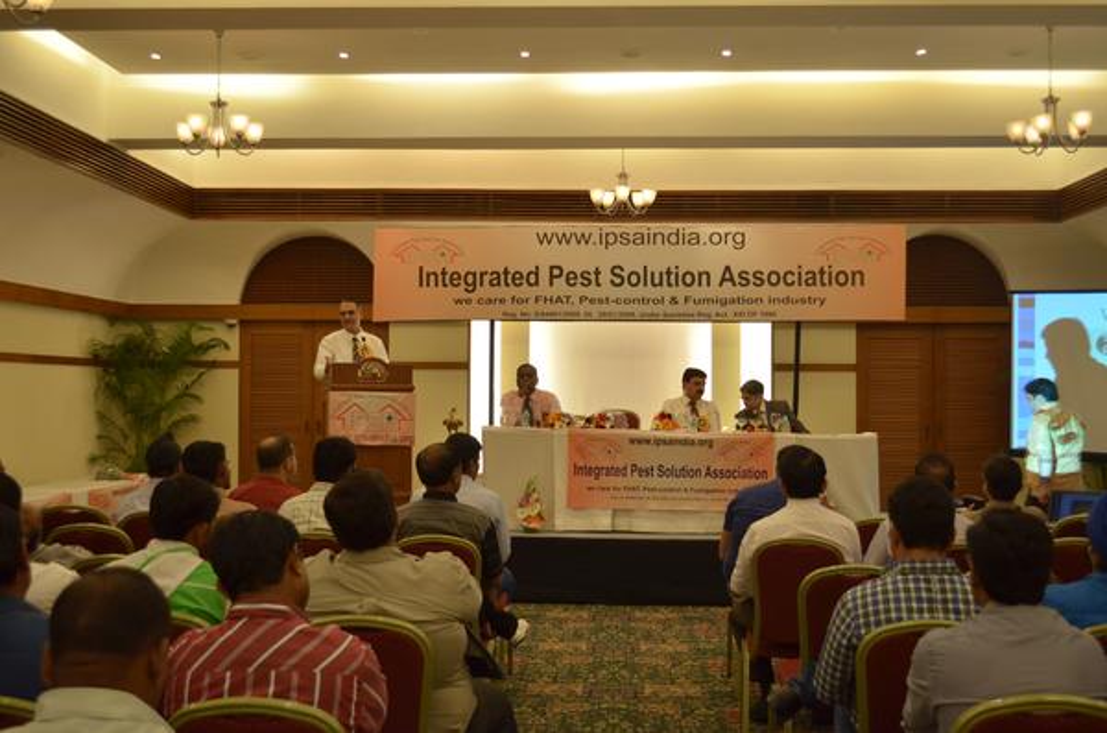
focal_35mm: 39
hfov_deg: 49.7
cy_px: 366
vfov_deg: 34.0
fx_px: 1196
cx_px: 554
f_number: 4.2
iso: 800
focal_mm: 26
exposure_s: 1/80
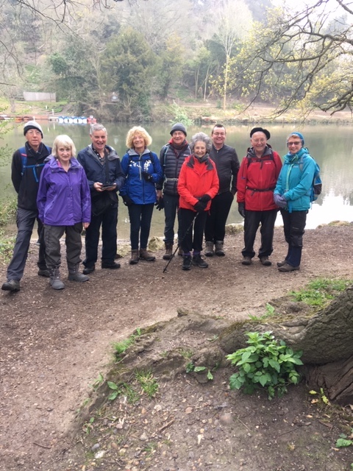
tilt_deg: -17.7
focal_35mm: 29
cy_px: 236
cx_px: 176
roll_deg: -1.4
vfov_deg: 61.7
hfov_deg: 48.2
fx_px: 394
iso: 64
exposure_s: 1/33
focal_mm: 4.15
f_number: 2.2
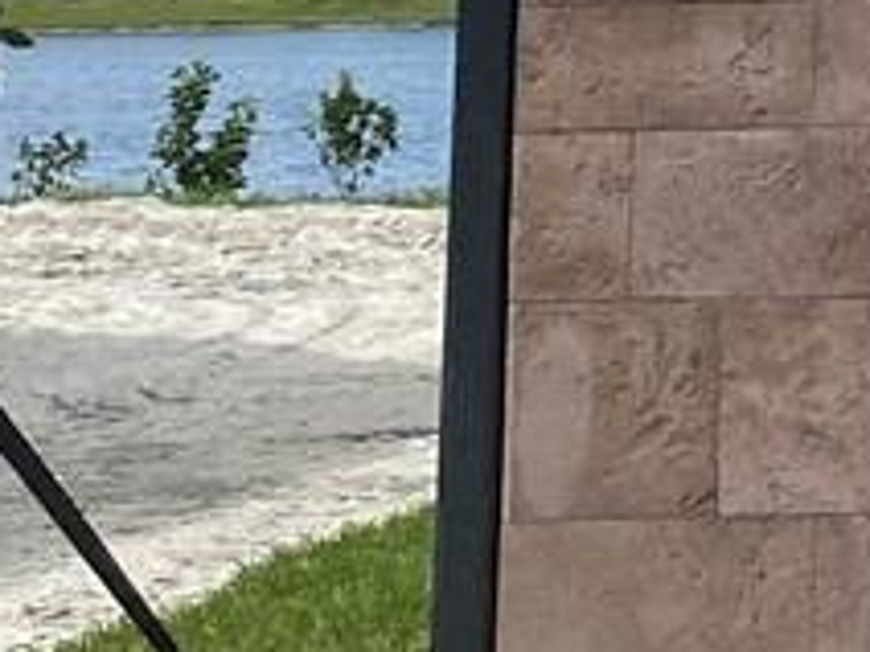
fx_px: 4926
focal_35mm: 196
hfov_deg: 8.9
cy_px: -919
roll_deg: -0.2
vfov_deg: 7.1
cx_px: 2212
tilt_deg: +10.6
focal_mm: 4.25
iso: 32
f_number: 1.8
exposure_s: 1/2755
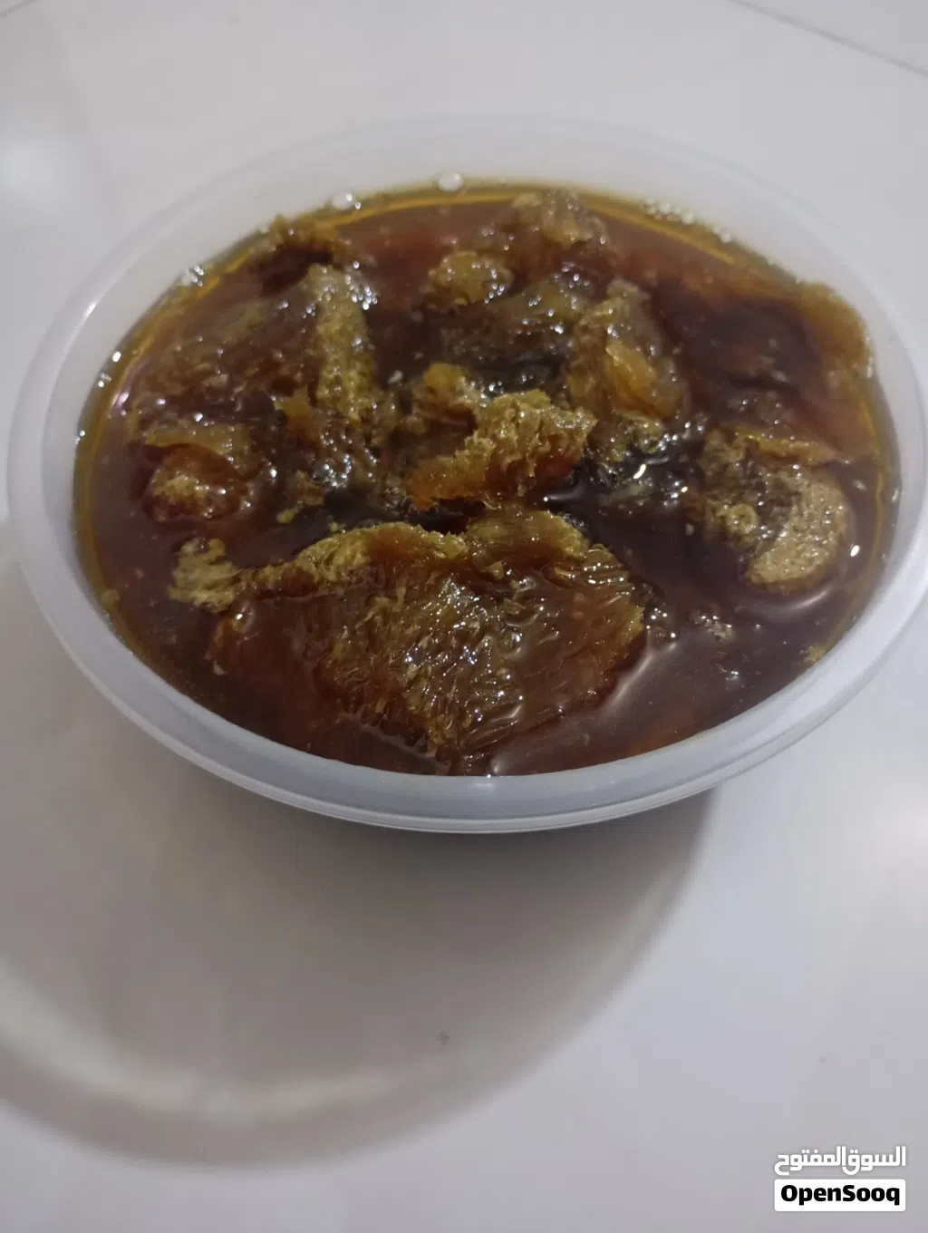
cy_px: 616
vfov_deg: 63.4
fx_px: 998
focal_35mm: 28
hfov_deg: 49.9
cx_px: 464
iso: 3546
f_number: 1.8
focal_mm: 4.27
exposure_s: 1/20
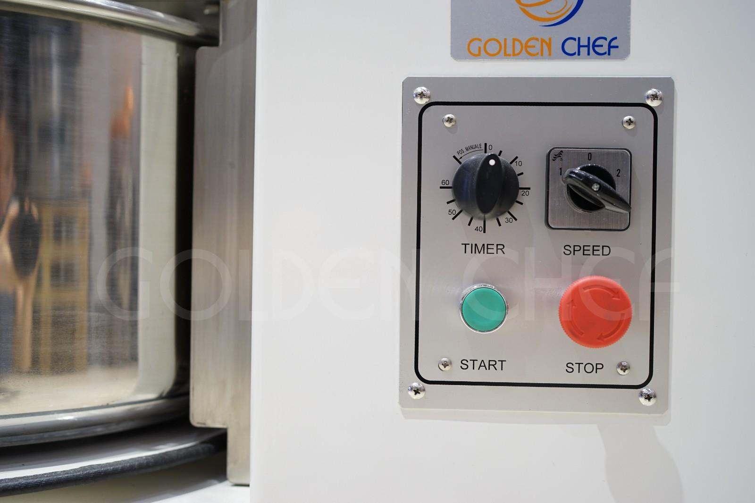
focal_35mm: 35
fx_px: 734
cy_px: 252
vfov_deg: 37.8
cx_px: 378
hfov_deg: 54.4
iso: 200
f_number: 2.5
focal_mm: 35
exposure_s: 1/50
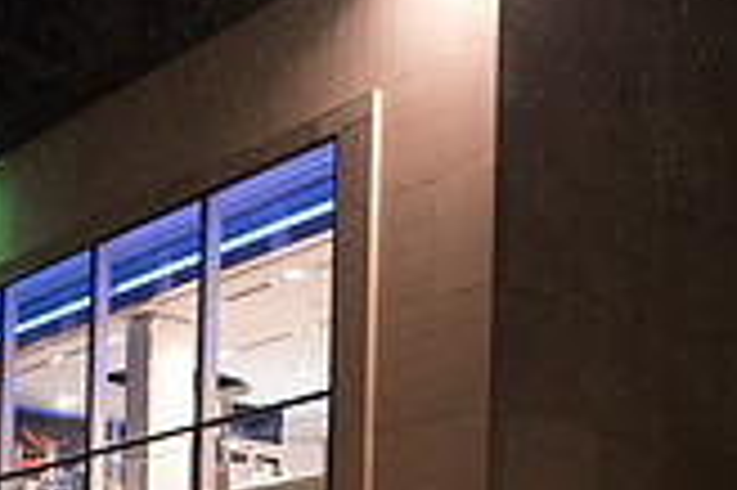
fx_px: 1738
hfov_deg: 23.9
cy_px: 834
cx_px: 265
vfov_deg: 14.4
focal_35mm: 85
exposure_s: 1/320
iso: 8000
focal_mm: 24
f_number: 2.8
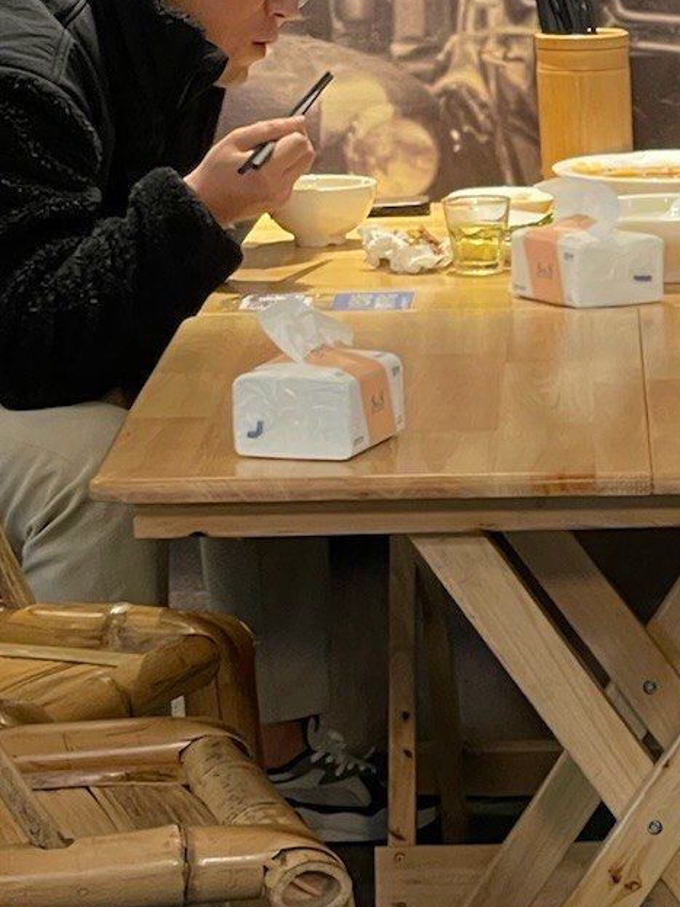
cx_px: 1048
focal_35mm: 171
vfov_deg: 11.5
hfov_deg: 8.5
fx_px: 4480
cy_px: 638
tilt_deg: -12.4
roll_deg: +0.3
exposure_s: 1/50
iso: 200
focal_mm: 6
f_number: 2
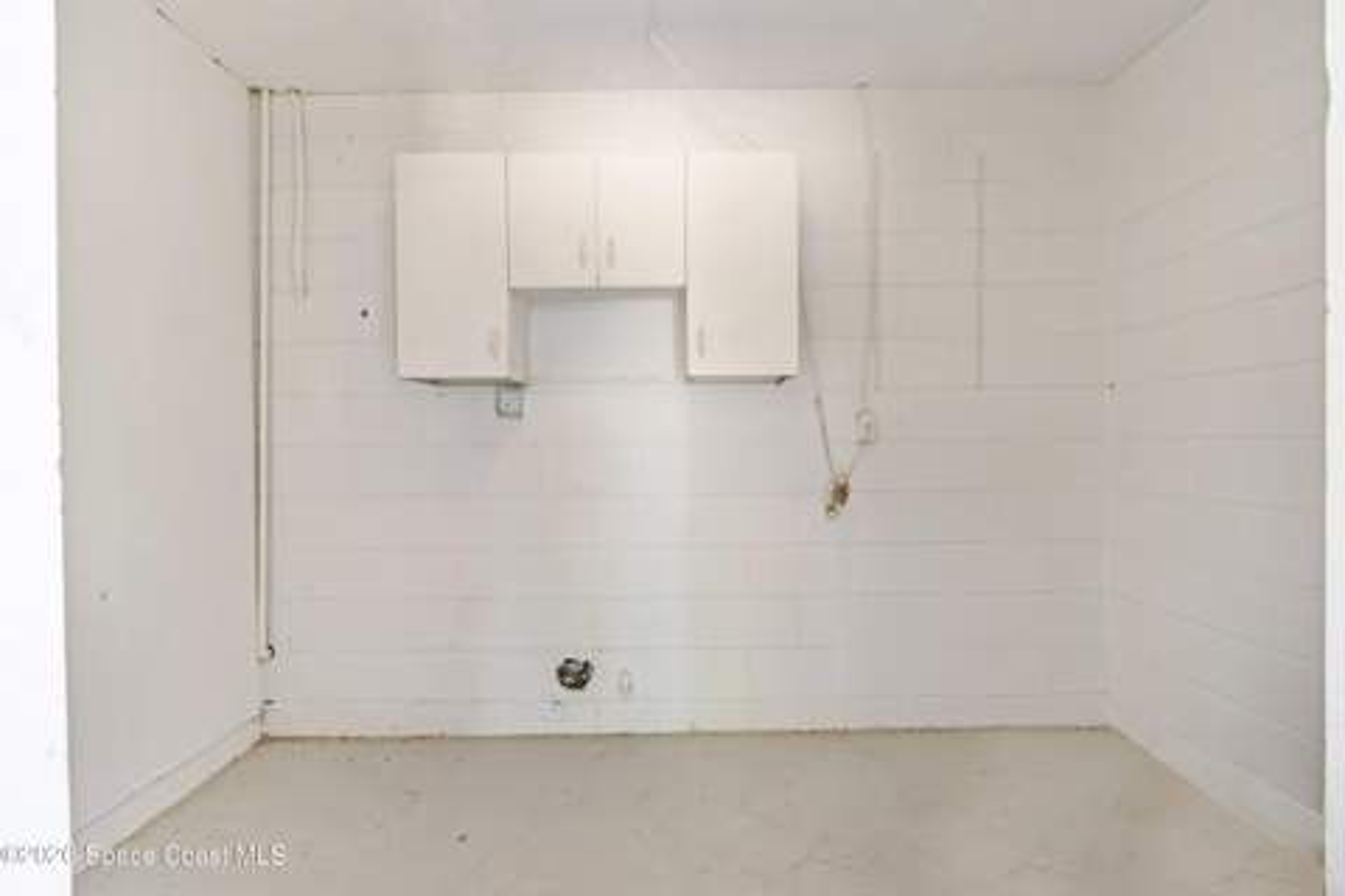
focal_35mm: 16
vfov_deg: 72.1
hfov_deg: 95.0
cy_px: 448
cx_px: 672
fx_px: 616
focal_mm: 11
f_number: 9
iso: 250
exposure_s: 1/125
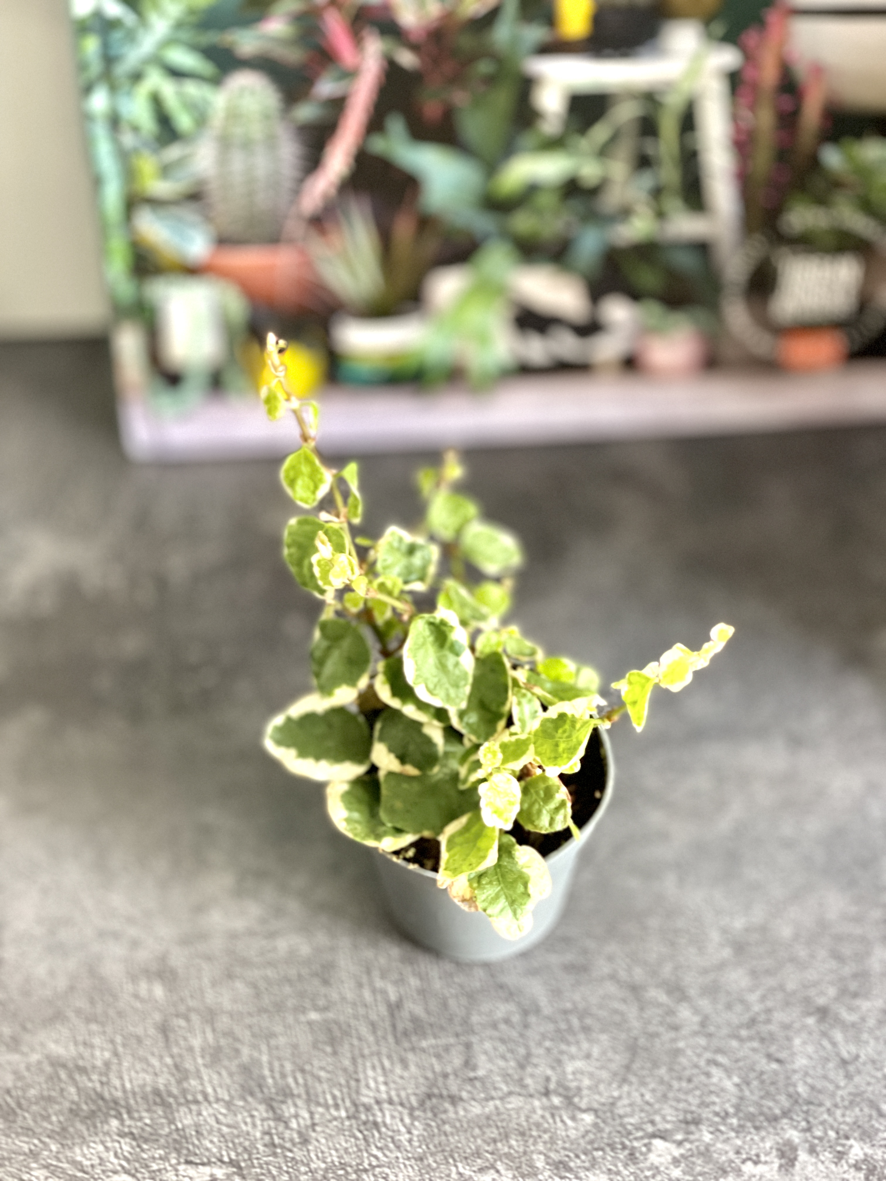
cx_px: 443
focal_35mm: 64
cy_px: 590
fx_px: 2184
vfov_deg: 30.3
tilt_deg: -49.1
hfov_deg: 22.9
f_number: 2.2
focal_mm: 7.5
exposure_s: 1/31
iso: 400
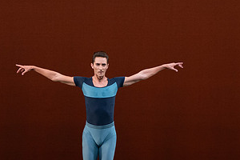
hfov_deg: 4.1
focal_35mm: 506
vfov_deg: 2.7
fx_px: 3373
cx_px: 98
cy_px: 104
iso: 5000
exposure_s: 1/400
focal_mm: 262
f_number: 9
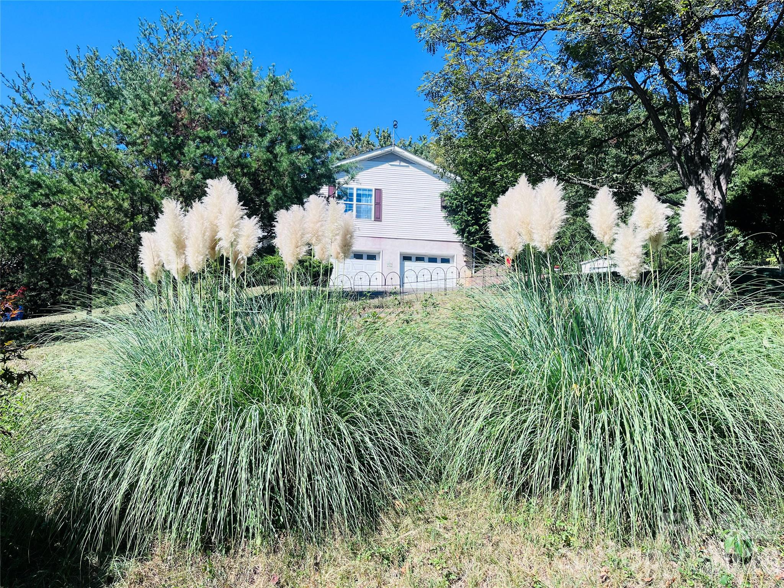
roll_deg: -0.2
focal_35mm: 26
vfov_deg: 53.1
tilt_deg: +9.9
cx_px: 392
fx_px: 589
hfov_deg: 67.3
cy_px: 294
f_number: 1.6
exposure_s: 1/2222
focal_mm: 5.1
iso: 50
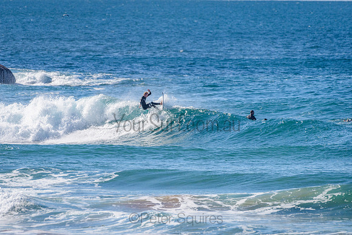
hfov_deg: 3.4
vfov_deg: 2.2
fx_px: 5997
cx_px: 153
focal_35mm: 613
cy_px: 114
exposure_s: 1/8000
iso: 450
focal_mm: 500
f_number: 5.6
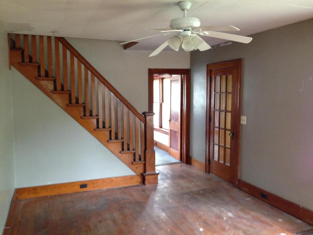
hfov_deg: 55.4
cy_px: 118
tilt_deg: -5.4
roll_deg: +0.8
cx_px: 156
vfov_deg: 42.9
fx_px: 298
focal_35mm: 33
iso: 320
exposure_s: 1/20
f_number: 2.4
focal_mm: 4.12
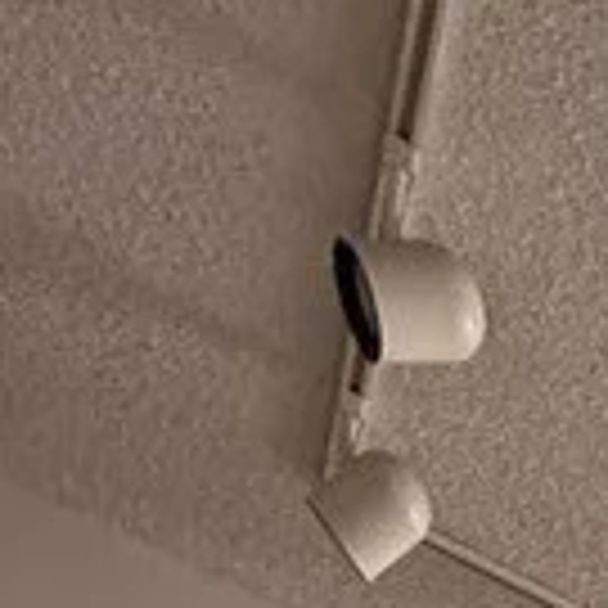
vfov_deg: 9.7
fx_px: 1868
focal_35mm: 94
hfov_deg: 14.0
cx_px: 1387
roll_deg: -1.8
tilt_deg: -10.9
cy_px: 2108
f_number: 2.2
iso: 250
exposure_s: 1/99
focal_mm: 2.22
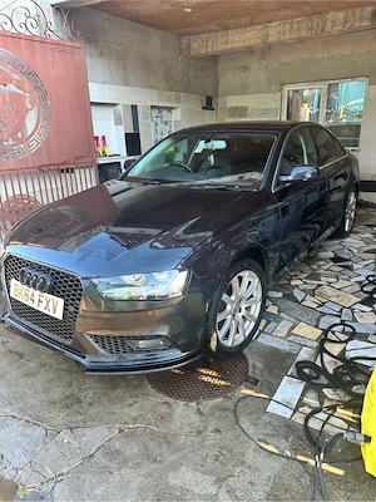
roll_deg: +0.9
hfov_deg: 56.8
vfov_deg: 71.6
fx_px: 348
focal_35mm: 24
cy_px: 251
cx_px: 188
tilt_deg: -19.6
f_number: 1.78
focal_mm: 6.86
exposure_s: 1/121
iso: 100
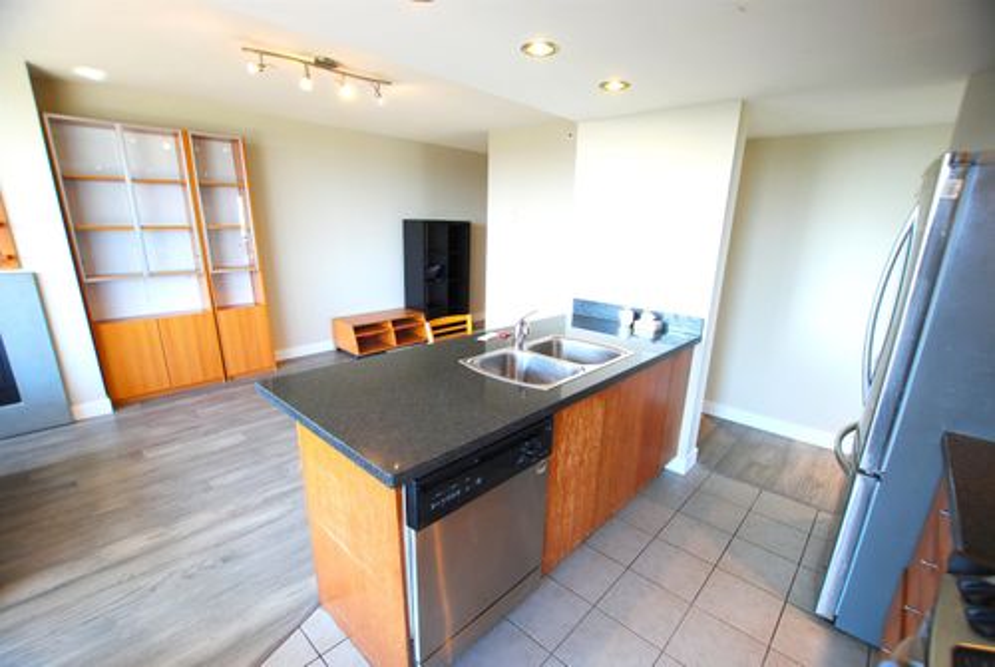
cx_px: 498
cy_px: 334
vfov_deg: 77.5
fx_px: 415
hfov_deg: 100.3
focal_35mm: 15
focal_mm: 10
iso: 250
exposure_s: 1/60
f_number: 3.5
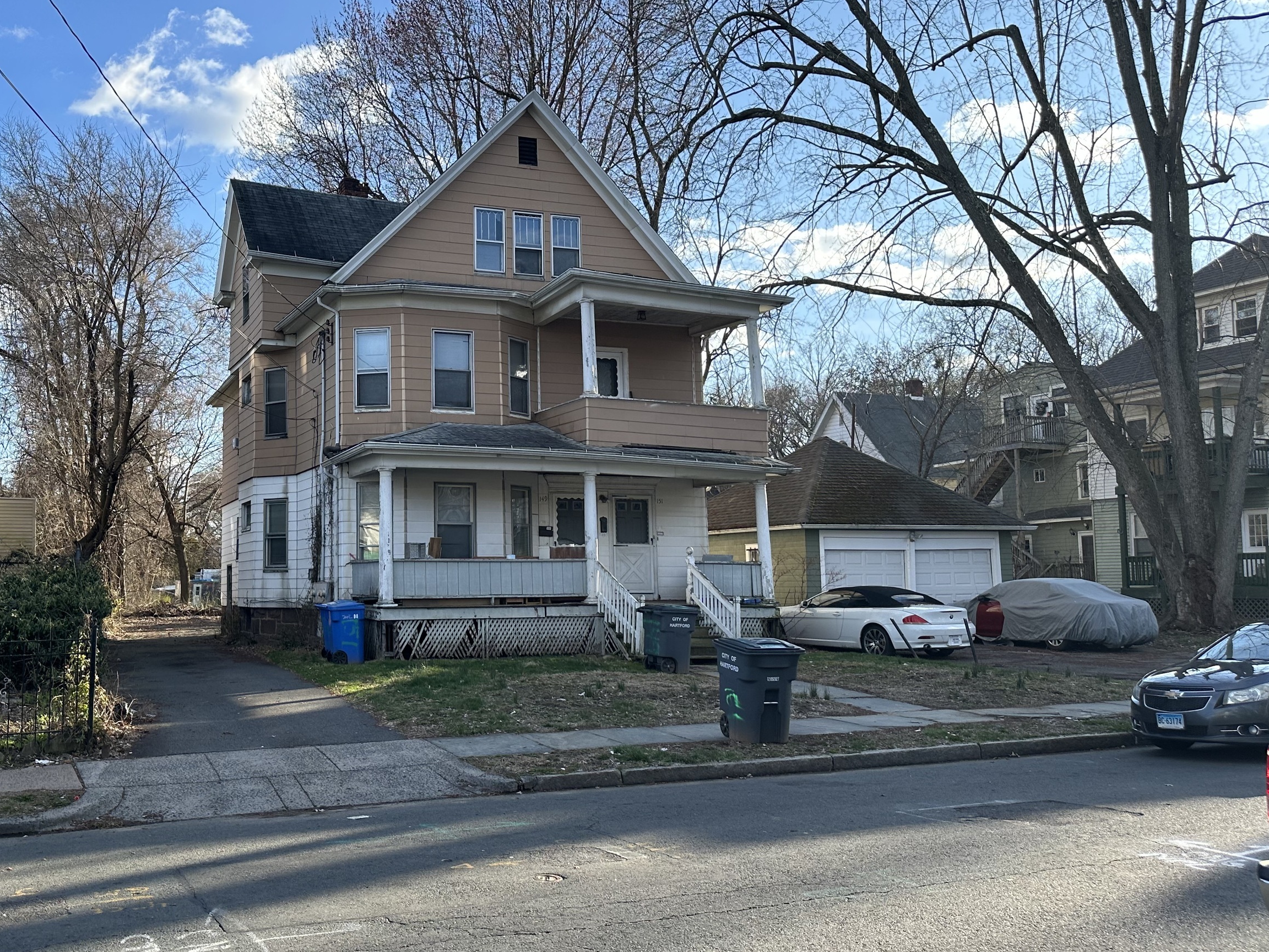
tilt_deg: +4.9
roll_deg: +0.5
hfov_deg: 55.8
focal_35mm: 32
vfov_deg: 44.2
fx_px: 1173
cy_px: 480
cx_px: 439
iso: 80
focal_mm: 6.86
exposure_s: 1/1433
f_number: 1.78
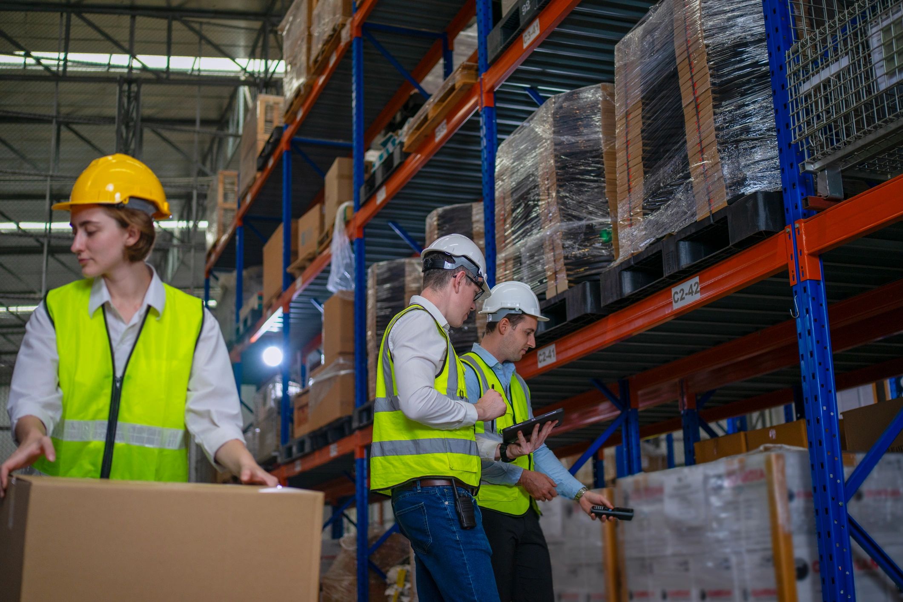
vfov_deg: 29.9
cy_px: 301
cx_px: 452
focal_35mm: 45
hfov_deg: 43.6
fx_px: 1129
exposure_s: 1/250
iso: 250
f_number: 1.8
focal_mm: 45
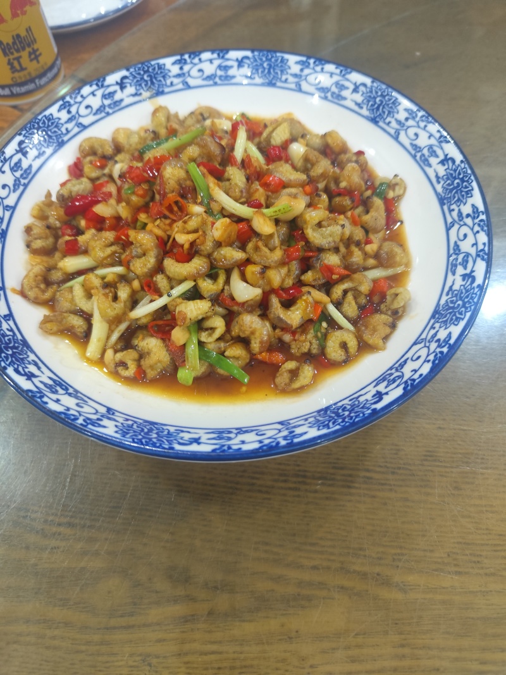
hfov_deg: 58.9
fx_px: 448
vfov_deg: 73.9
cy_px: 338
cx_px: 253
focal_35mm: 23
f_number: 1.65
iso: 1000
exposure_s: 1/33.3
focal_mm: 6.19
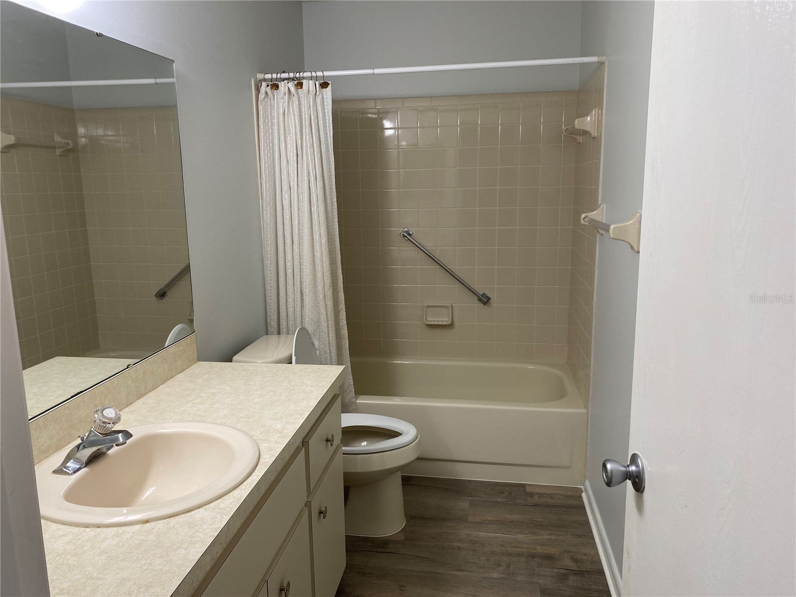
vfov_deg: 53.1
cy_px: 298
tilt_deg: -9.7
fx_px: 598
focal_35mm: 26
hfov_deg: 67.3
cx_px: 398
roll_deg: +0.9
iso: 80
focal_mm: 4.25
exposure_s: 1/60
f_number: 1.8
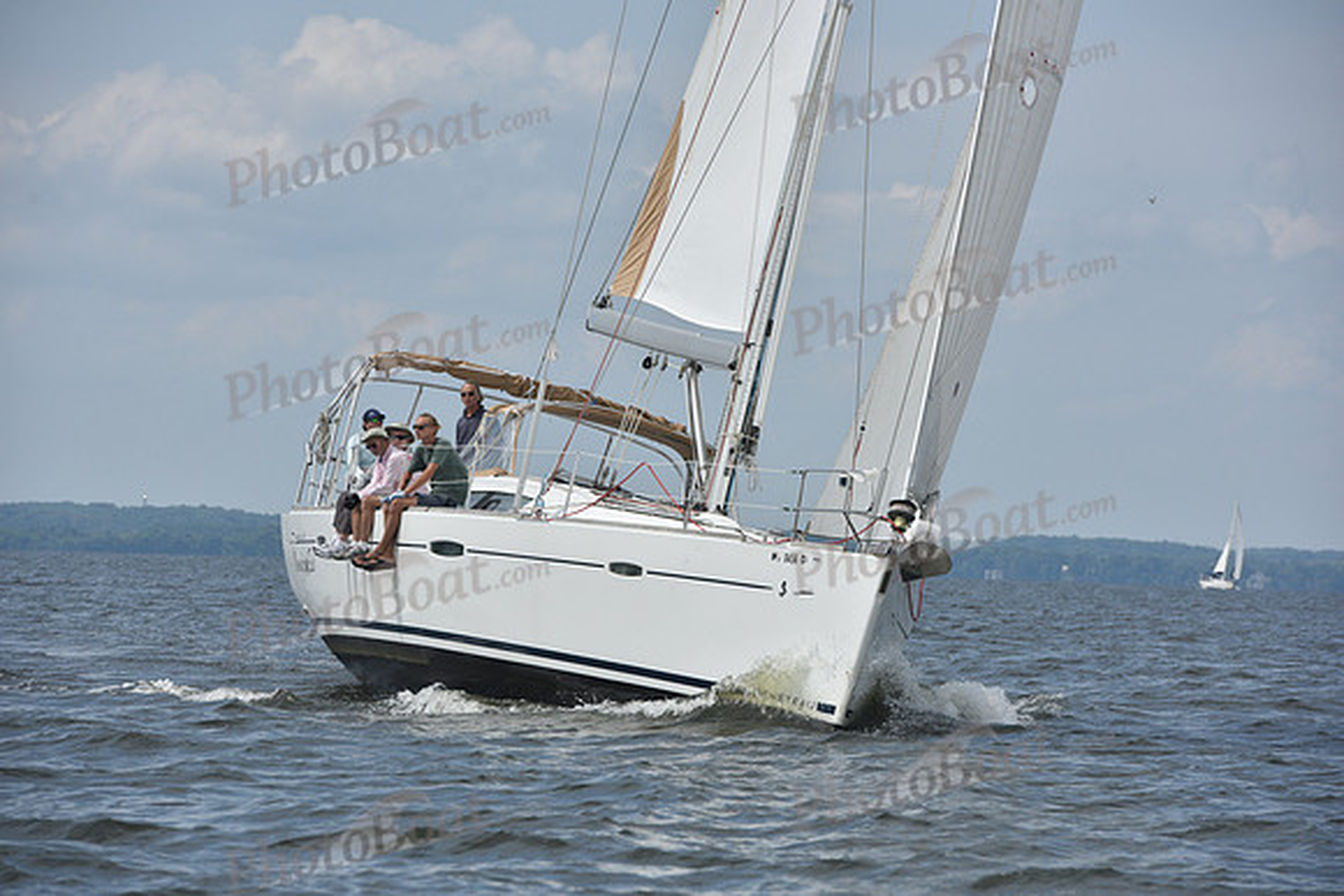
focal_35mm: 200
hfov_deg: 10.3
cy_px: 448
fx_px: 7468
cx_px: 672
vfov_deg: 6.9
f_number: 9
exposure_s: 1/1600
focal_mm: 200
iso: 320
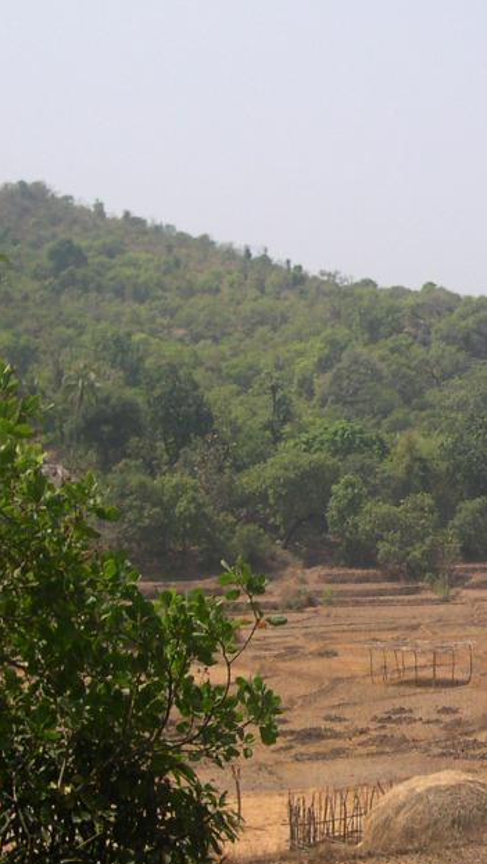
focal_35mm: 85
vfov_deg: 25.0
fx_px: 1949
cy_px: 528
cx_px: 665
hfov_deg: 13.6
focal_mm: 8
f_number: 7.6
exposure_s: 1/186
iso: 100
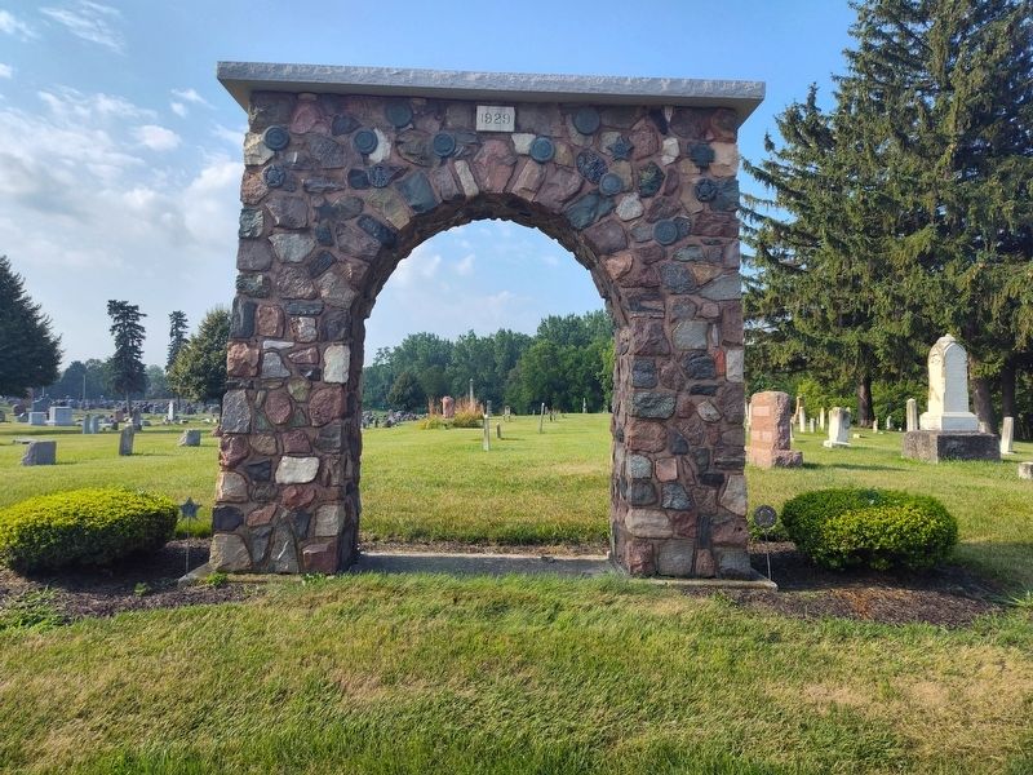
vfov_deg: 58.9
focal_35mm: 23
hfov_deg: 73.9
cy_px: 388
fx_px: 686
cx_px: 516
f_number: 1.8
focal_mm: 5.56
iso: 100
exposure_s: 1/1421
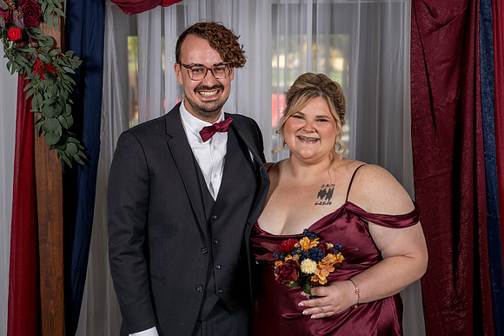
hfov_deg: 28.8
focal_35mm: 70
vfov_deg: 19.5
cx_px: 252
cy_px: 168
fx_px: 980
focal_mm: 70
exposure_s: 1/160
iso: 100
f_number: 5
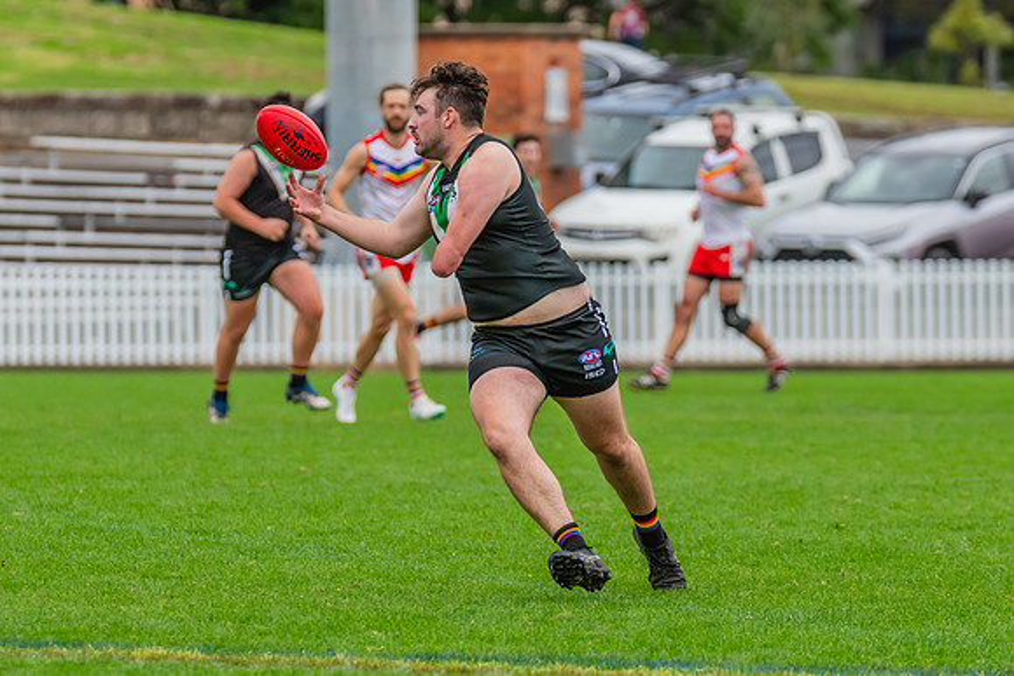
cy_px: 279
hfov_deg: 4.8
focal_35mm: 434
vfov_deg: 3.2
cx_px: 469
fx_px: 12223
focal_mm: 290
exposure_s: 1/1000
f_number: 5
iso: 800
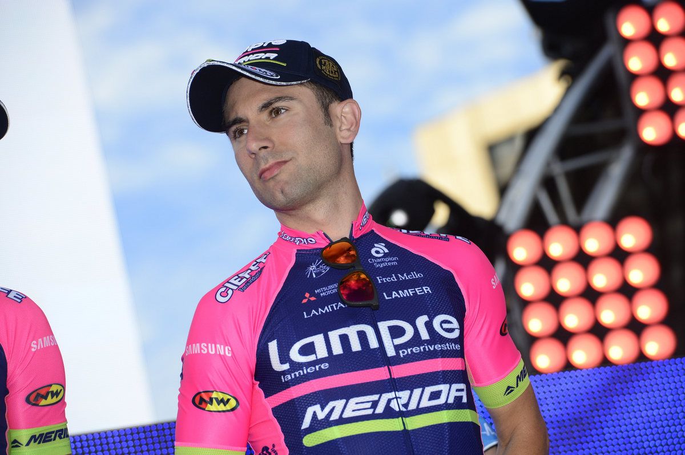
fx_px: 3802
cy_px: 228
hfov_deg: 10.3
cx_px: 342
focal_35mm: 200
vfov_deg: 6.9
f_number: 8
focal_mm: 200
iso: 200
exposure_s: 1/250
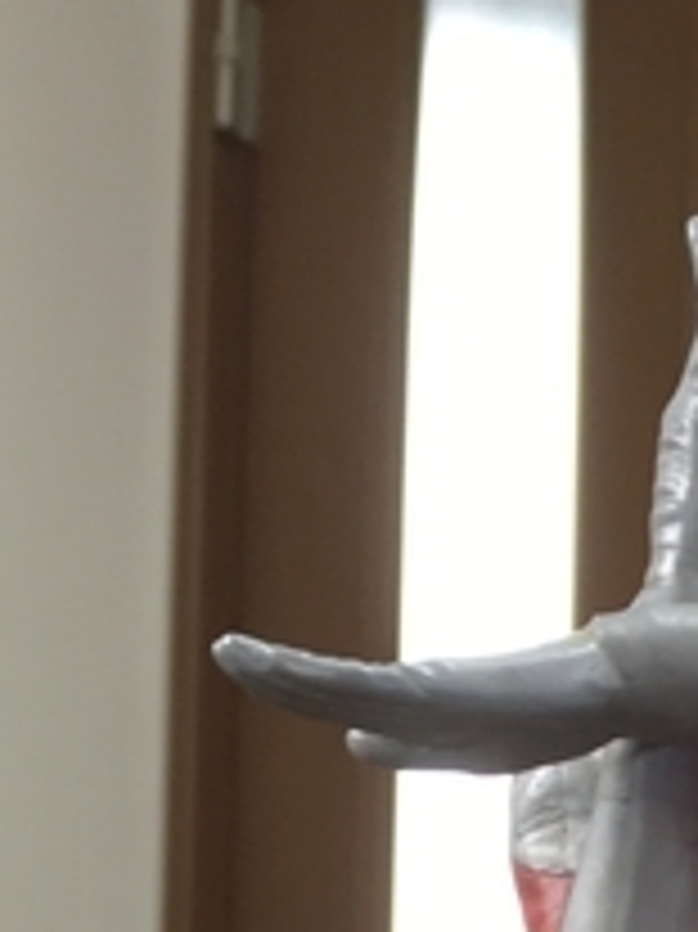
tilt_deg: +5.1
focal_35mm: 112
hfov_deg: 12.7
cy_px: 1643
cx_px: 964
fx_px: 3014
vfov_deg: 15.3
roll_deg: -1.3
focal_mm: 4.15
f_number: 2.2
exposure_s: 1/30
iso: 50
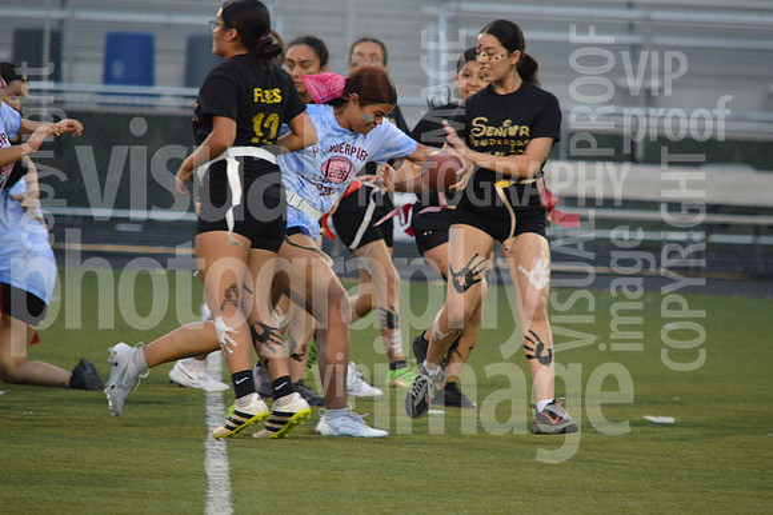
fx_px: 7725
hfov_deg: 5.7
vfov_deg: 3.8
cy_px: 258
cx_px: 386
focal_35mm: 360
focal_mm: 240
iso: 1600
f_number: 5.6
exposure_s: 1/320
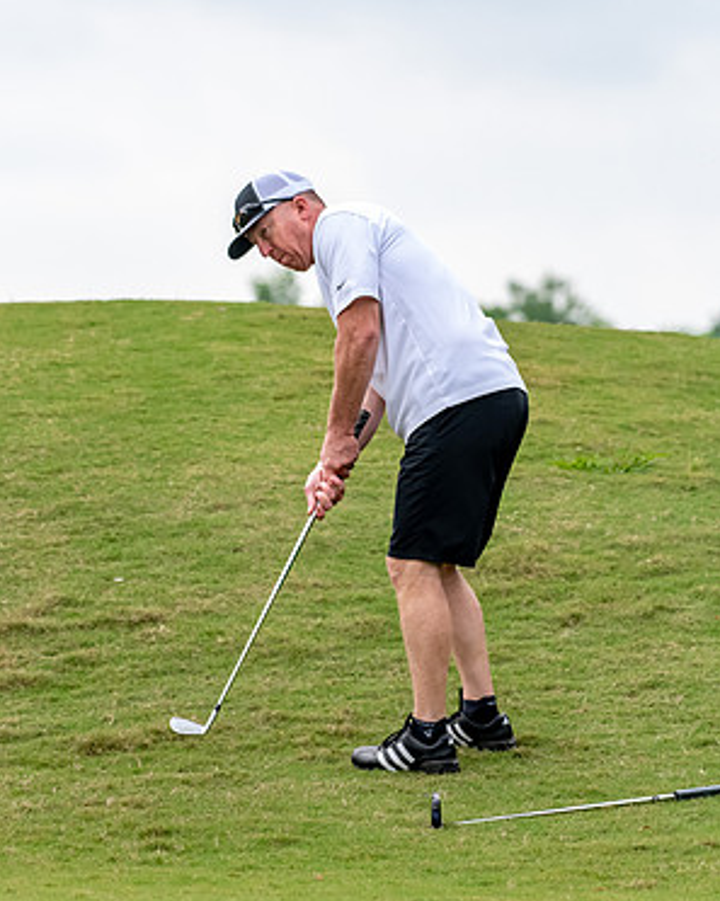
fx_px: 9094
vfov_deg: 5.7
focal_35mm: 341
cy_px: 441
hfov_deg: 4.5
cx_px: 361
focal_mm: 200
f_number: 5.6
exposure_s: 1/2000
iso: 1400
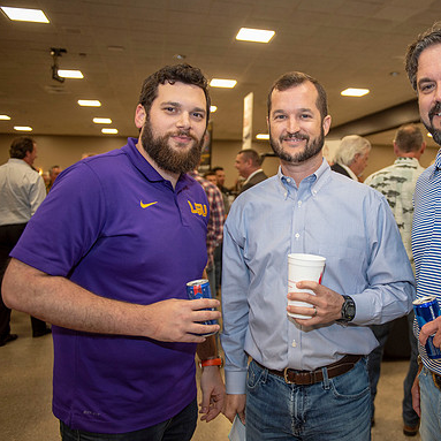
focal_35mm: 36
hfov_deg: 45.0
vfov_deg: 46.0
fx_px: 519
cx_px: 313
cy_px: 221
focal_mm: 28
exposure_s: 1/125
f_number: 2.8
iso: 800
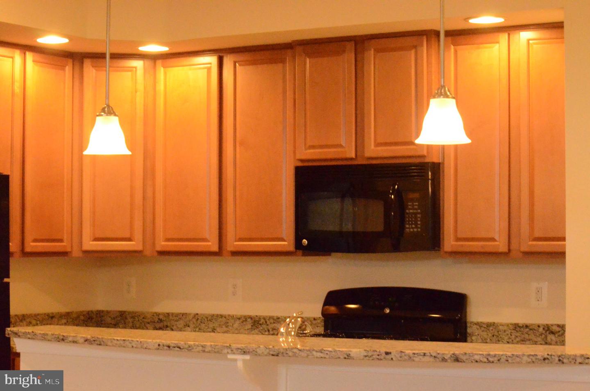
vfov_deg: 16.5
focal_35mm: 82
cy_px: 196
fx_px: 1349
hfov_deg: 24.7
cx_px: 295
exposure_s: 1/60
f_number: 14
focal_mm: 55
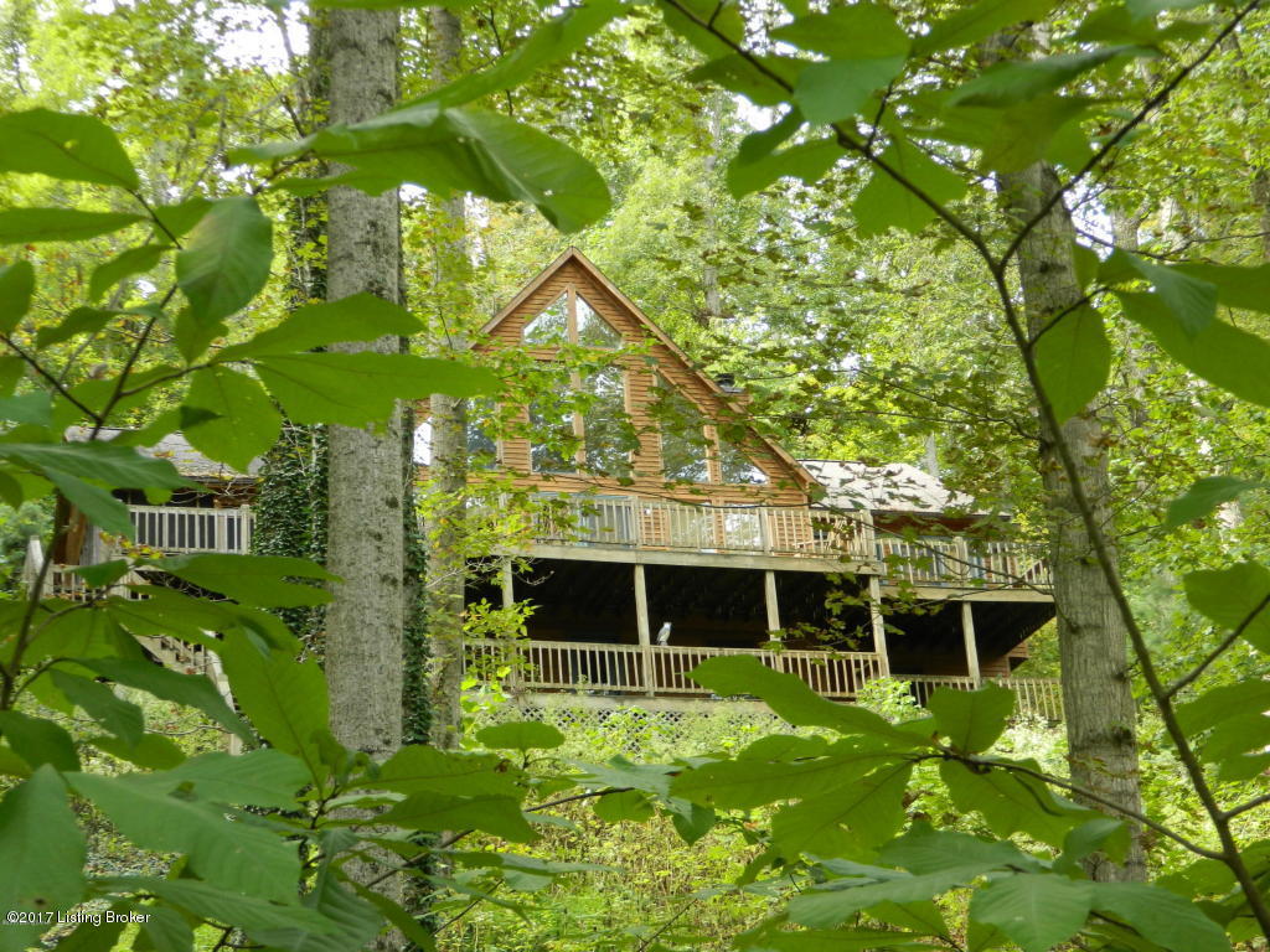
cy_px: 476
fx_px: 2568
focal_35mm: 70
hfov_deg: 27.8
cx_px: 635
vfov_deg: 21.0
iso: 100
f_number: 4
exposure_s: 1/50
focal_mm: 12.6
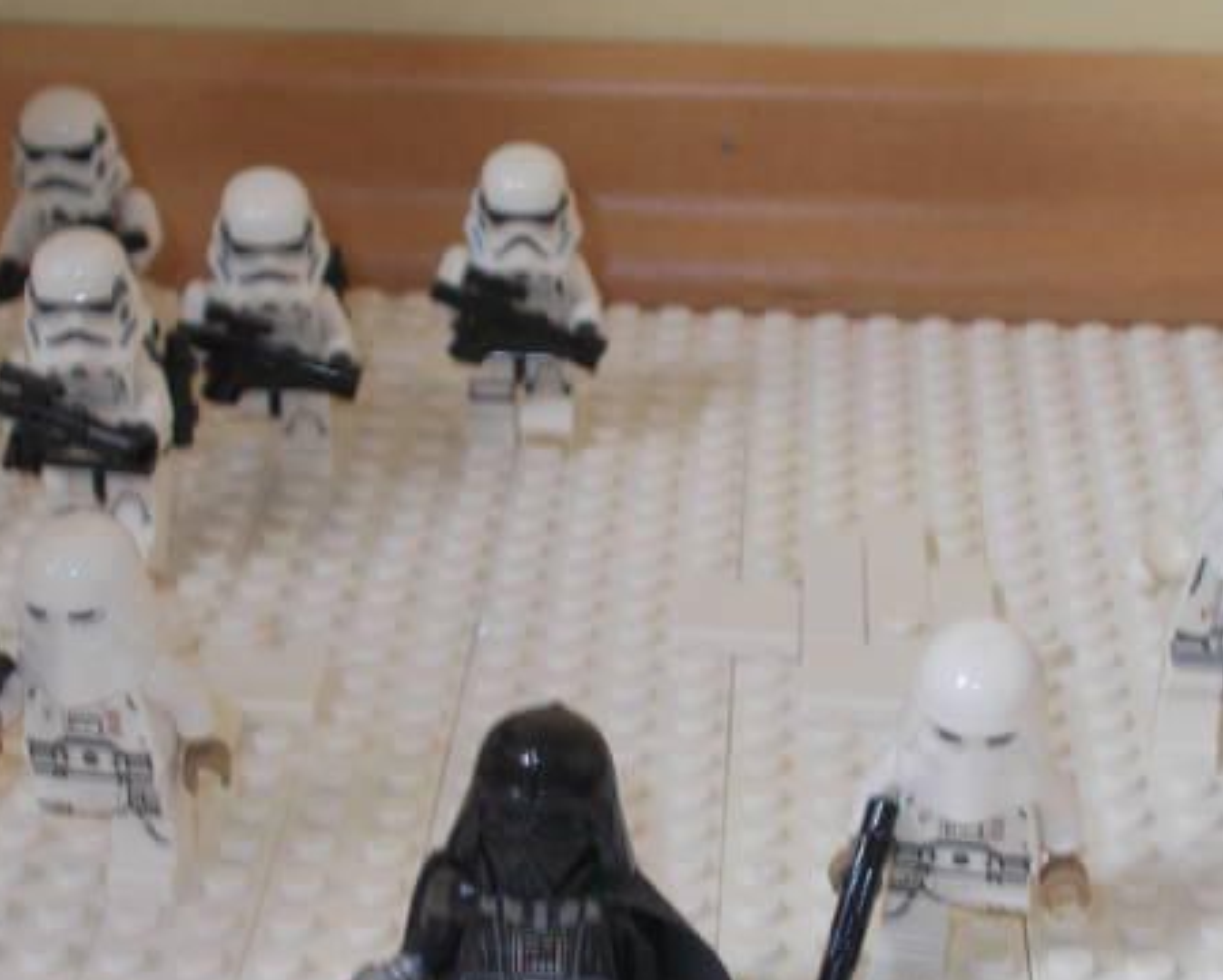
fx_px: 3116
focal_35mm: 86
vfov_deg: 17.7
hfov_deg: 22.2
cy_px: 845
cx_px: 553
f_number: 4.2
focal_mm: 7.9
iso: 80
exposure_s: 1/30
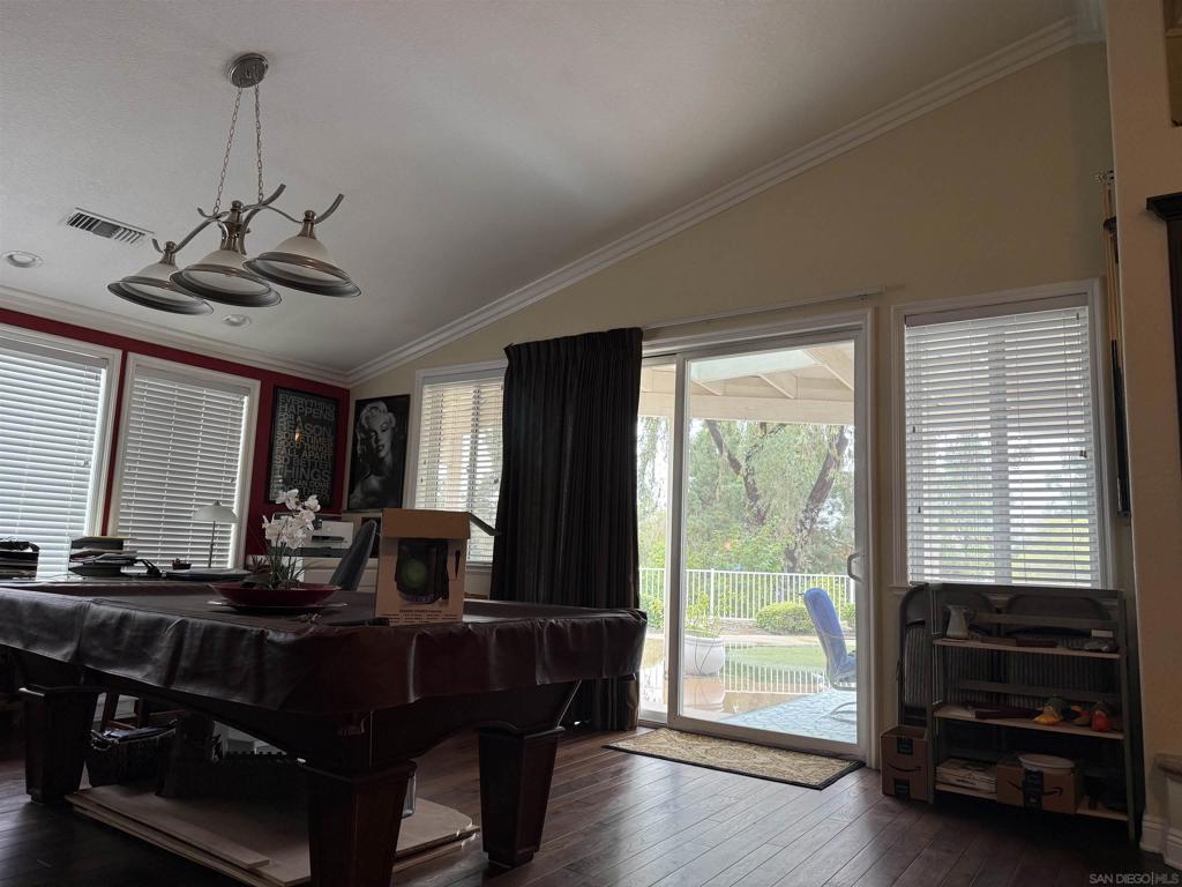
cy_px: 444
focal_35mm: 24
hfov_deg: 71.6
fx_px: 820
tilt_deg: +8.6
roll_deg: -1.9
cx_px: 591
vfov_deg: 56.8
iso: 160
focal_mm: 6.76
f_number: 1.78
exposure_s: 1/60
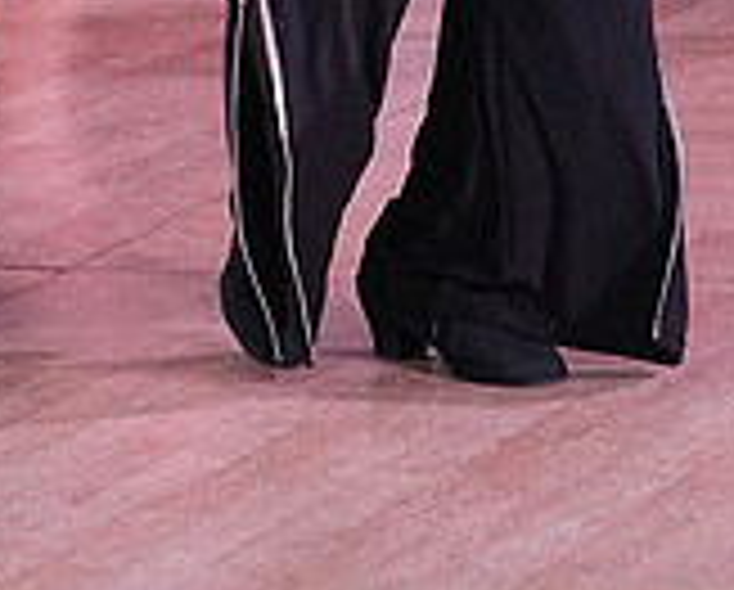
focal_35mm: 240
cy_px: -653
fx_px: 5223
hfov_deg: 8.0
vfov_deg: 6.3
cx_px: -25
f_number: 6.3
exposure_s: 1/320
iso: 2500
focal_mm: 48
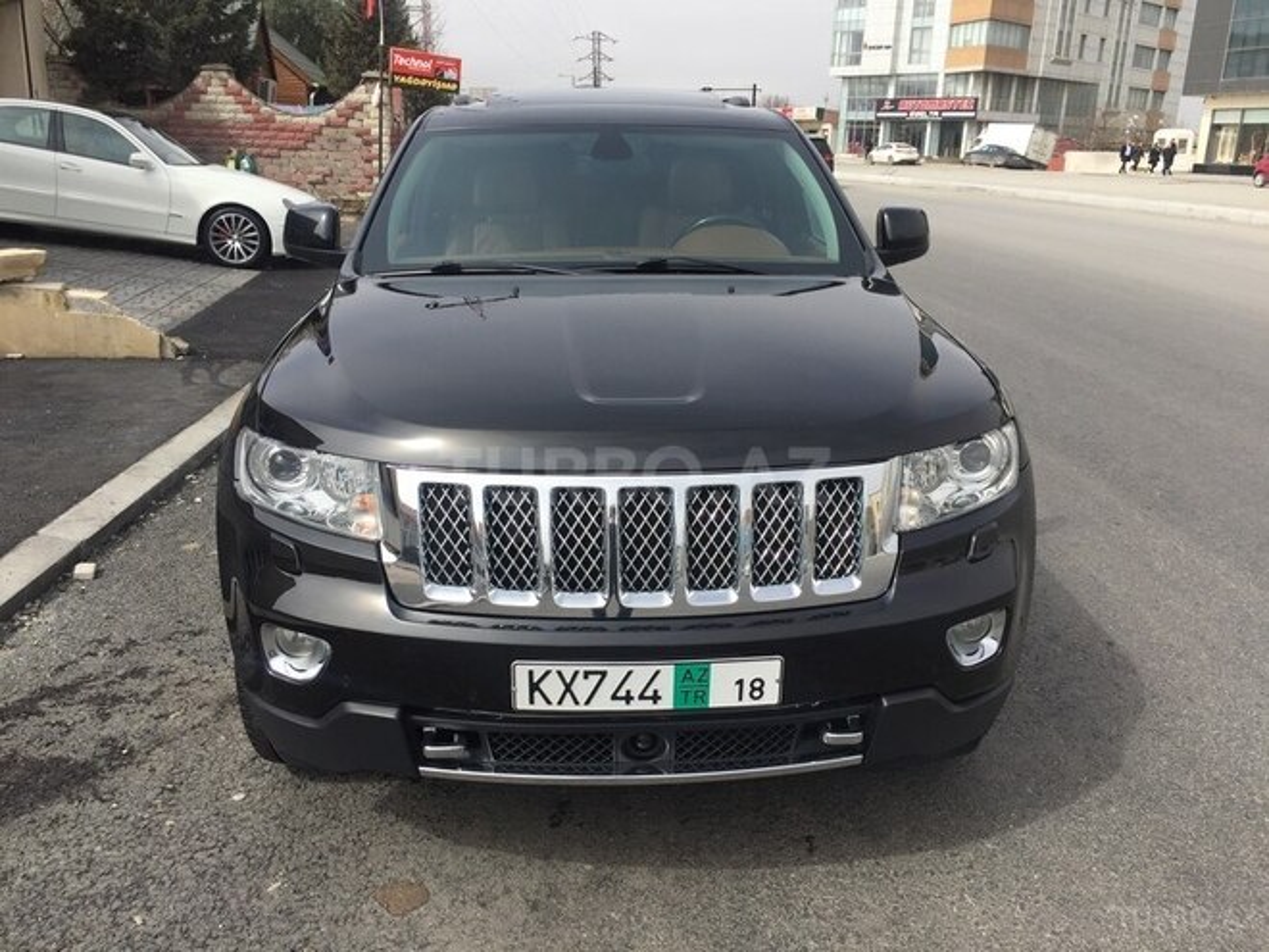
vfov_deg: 48.2
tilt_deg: -17.9
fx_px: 1063
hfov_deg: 61.7
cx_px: 634
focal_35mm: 29
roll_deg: -1.9
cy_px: 476
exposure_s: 1/1980
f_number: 2.2
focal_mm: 4.15
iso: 32
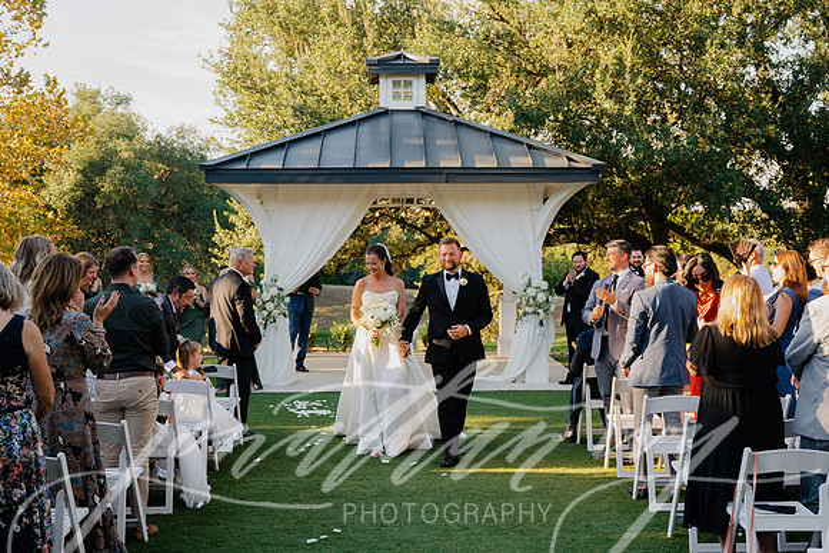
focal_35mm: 46
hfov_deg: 43.1
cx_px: 412
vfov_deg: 29.5
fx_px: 1049
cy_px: 277
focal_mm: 44
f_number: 4
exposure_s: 1/500
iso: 400
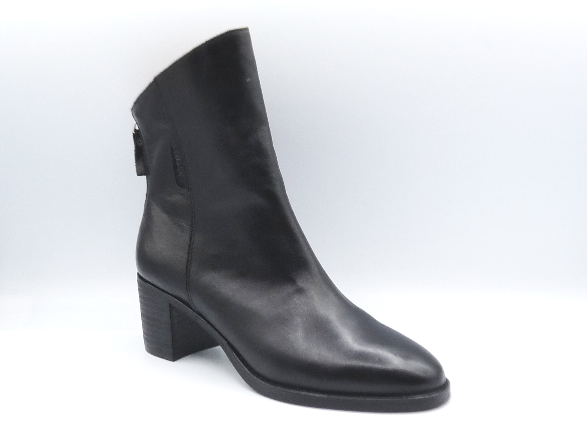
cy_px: 220
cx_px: 294
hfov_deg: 38.2
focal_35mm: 50
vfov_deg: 29.1
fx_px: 848
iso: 100
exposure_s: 1/160
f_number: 4
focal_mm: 4.9
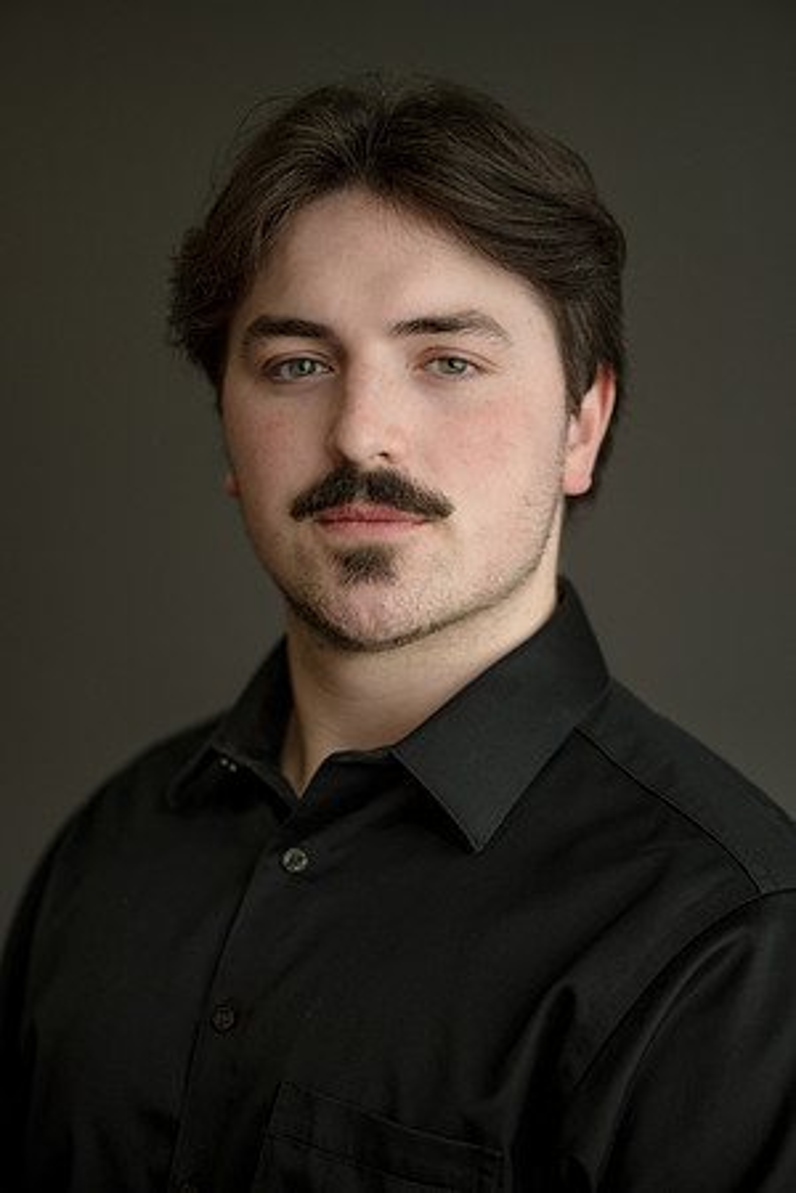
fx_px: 3482
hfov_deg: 13.0
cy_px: 596
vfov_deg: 19.5
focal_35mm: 105
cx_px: 398
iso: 640
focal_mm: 105
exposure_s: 1/160
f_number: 3.2
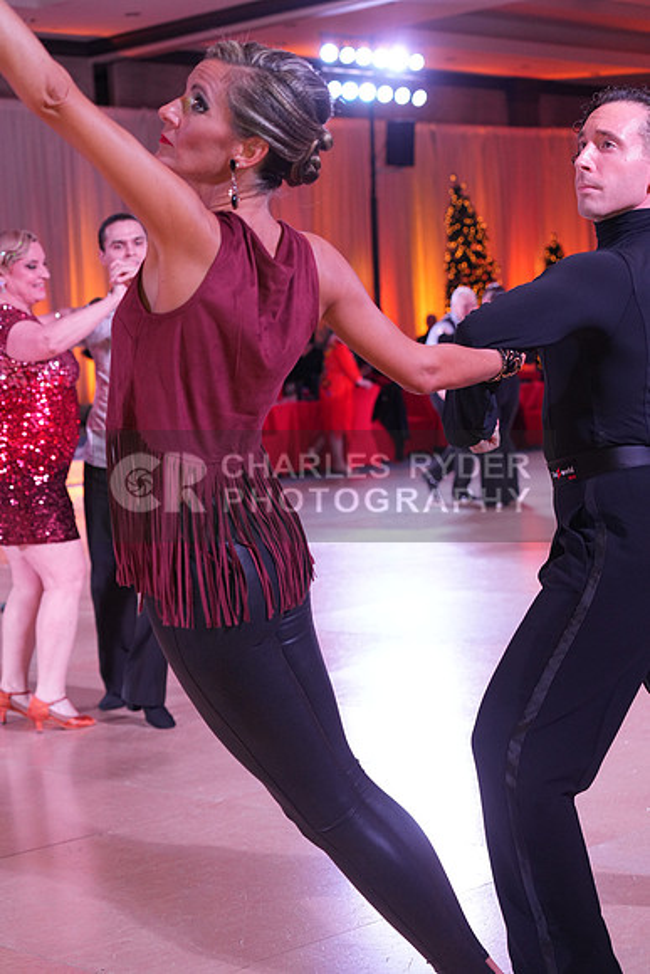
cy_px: 487
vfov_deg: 28.8
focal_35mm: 70
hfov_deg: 19.5
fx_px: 1895
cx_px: 325
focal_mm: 70
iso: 2000
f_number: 5
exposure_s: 1/250
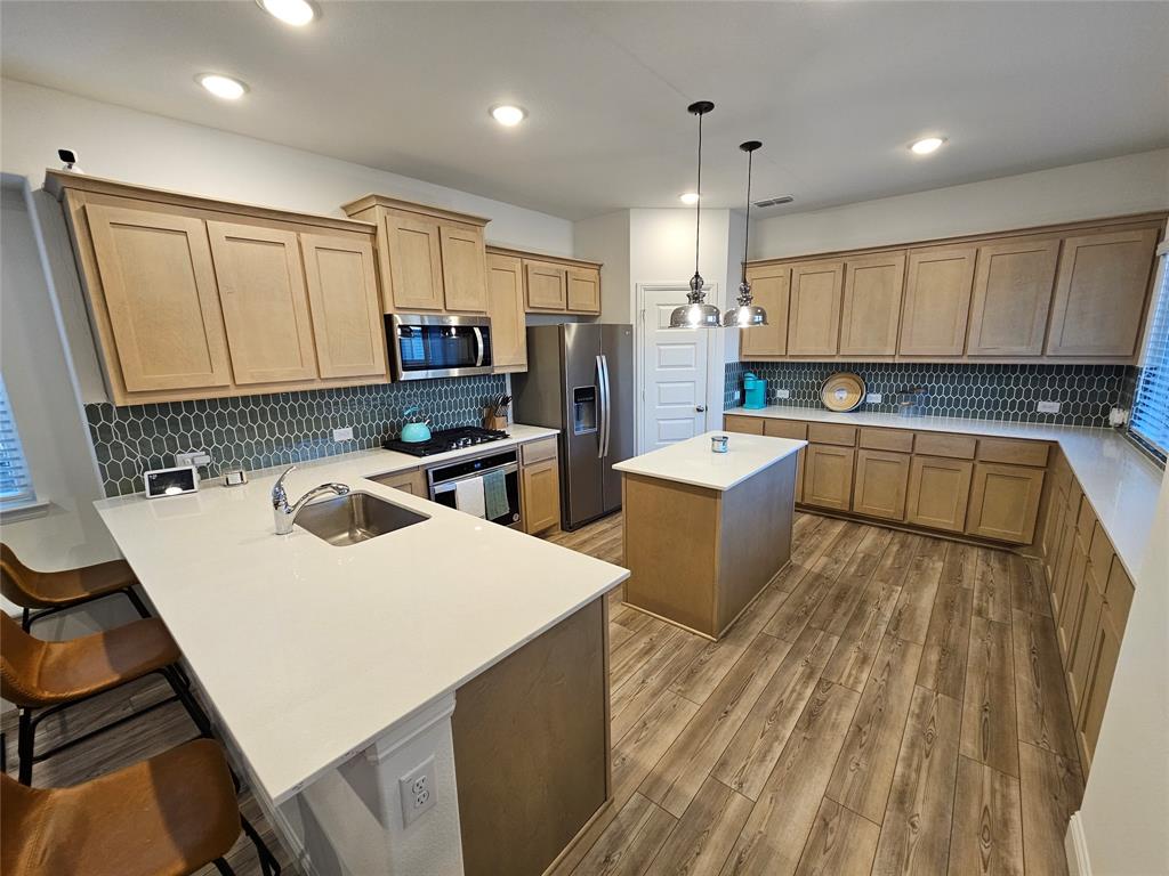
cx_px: 584
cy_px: 438
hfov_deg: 106.2
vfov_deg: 89.9
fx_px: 439
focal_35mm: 13
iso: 125
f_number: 2.2
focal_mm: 2.2
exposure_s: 1/60
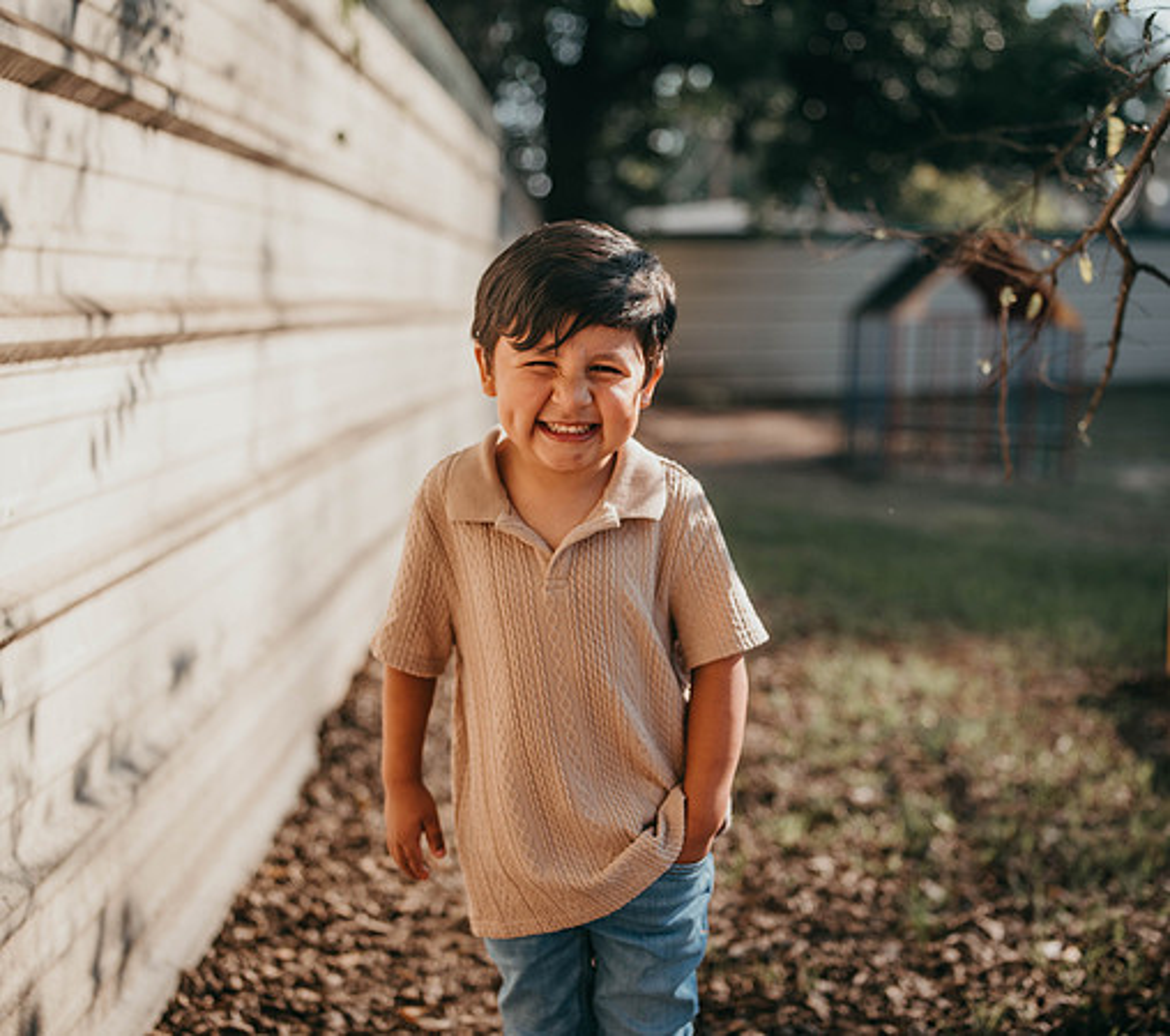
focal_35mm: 42
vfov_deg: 37.6
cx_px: 603
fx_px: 1524
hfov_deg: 42.0
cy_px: 518
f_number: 1.6
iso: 64
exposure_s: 1/1600
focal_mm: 35
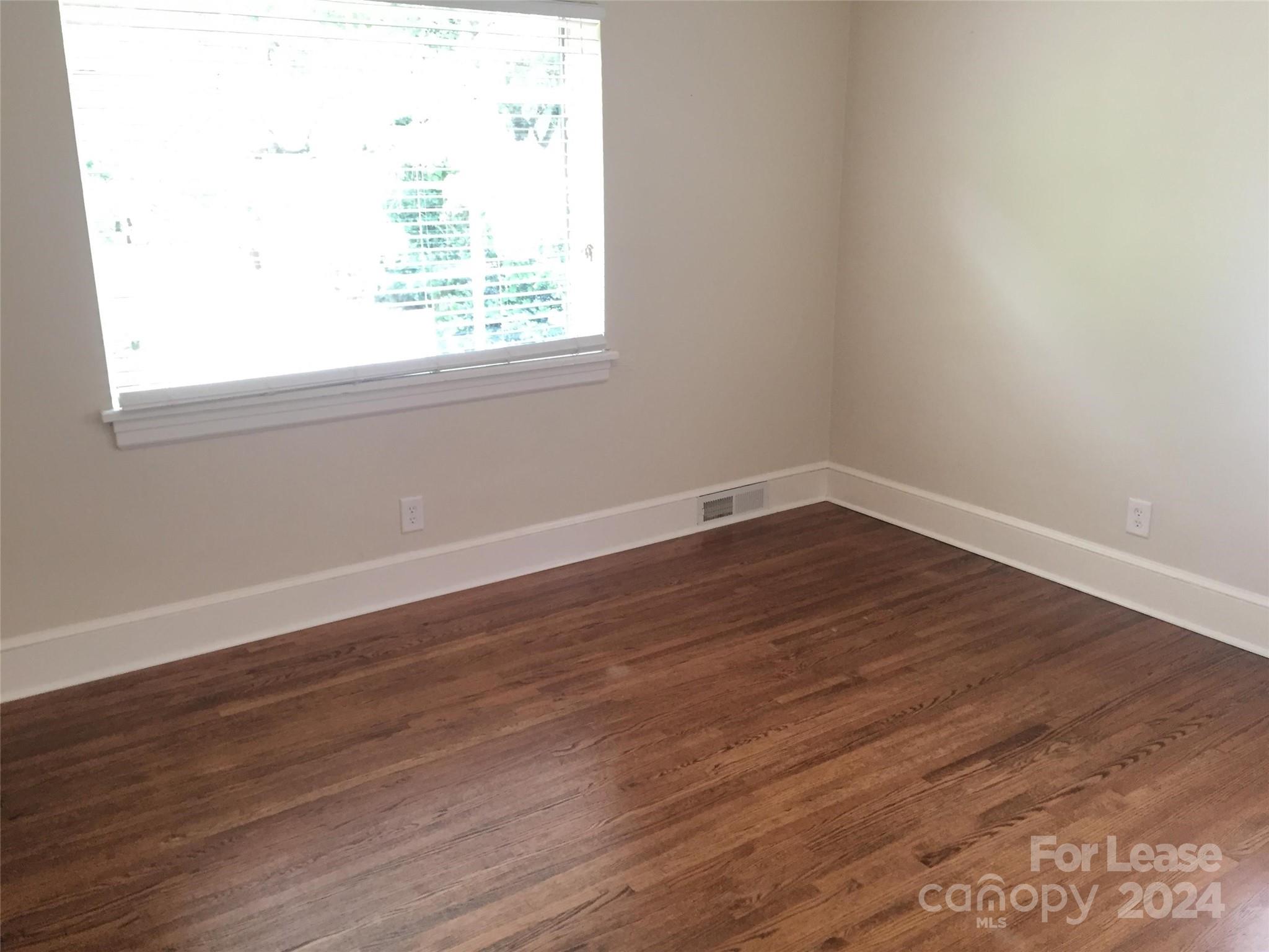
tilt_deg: -17.4
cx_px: 634
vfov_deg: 48.2
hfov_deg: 61.7
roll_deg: -0.5
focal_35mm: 29
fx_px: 1063
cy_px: 476
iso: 100
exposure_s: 1/30
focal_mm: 4.15
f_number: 2.2
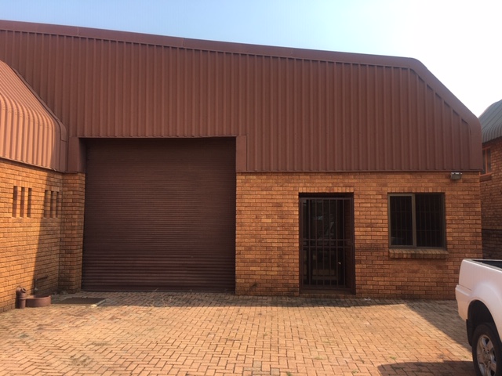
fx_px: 421
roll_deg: +0.3
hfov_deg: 61.7
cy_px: 188
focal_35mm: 29
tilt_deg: +5.0
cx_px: 251
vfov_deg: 48.2
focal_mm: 4.15
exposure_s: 1/894
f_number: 2.2
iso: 25
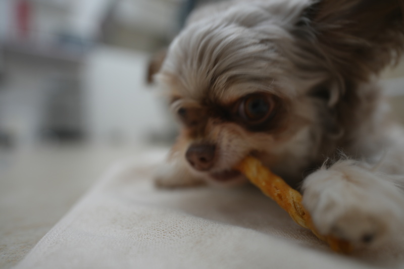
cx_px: 202
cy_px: 134
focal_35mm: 20
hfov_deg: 84.0
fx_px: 224
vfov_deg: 61.9
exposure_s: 1/200
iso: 100
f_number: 1.8
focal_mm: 20
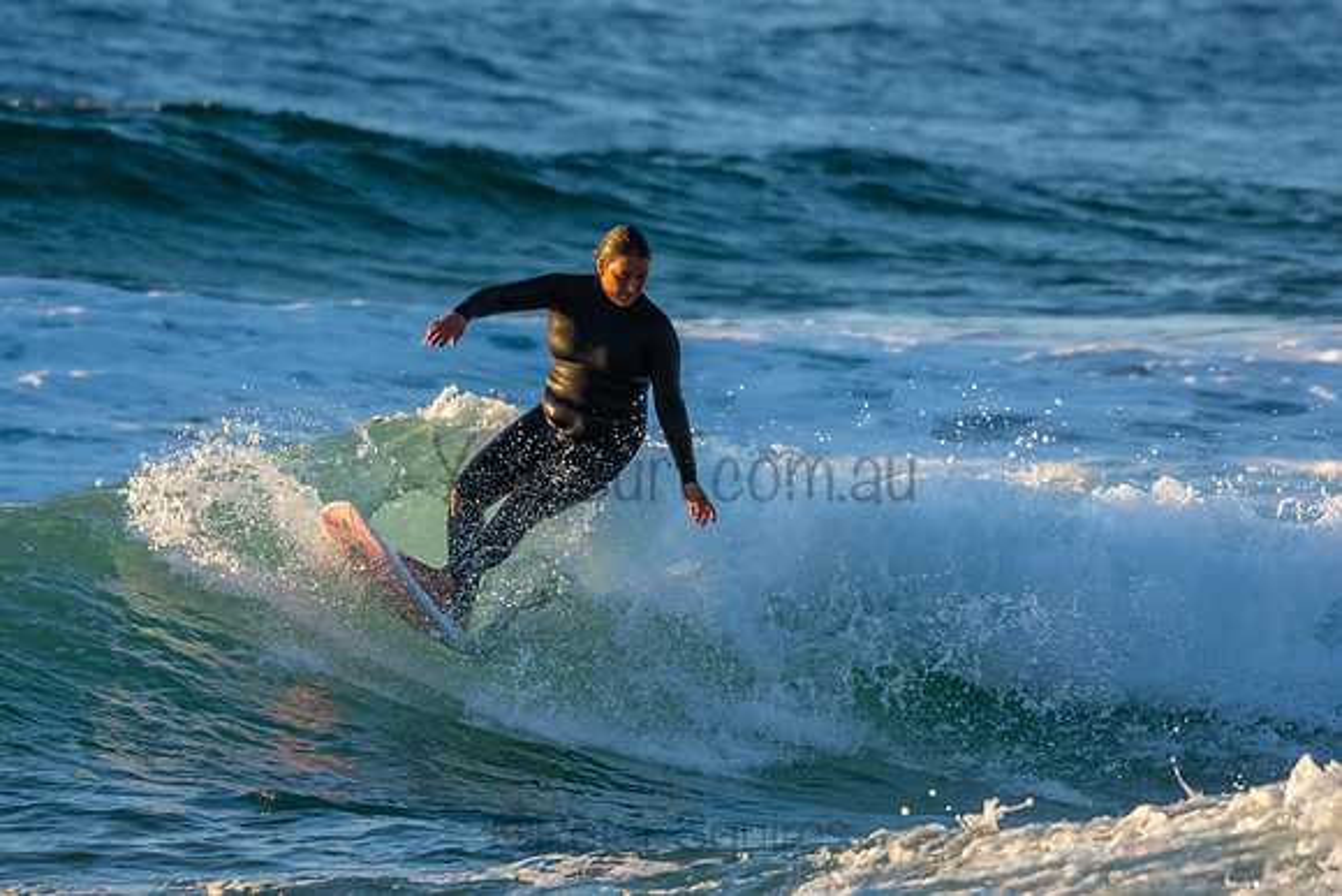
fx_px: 21252
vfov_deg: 2.4
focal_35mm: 570
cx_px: 671
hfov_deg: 3.6
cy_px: 448
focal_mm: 380
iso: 900
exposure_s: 1/1250
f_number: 5.6
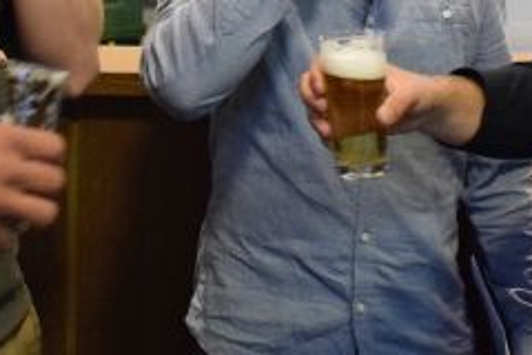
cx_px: 364
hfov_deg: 20.3
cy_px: -154
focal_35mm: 100
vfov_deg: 13.0
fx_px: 1478
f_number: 3.8
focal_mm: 20
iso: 4000
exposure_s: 1/60
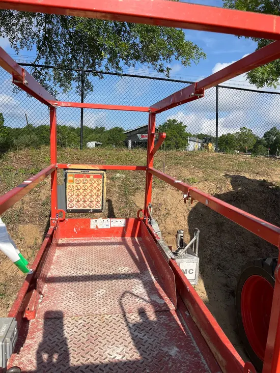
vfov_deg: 67.3
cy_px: 186
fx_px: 280
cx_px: 140
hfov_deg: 53.1
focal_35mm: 26
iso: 50
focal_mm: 5.1
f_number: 1.6
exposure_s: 1/3745
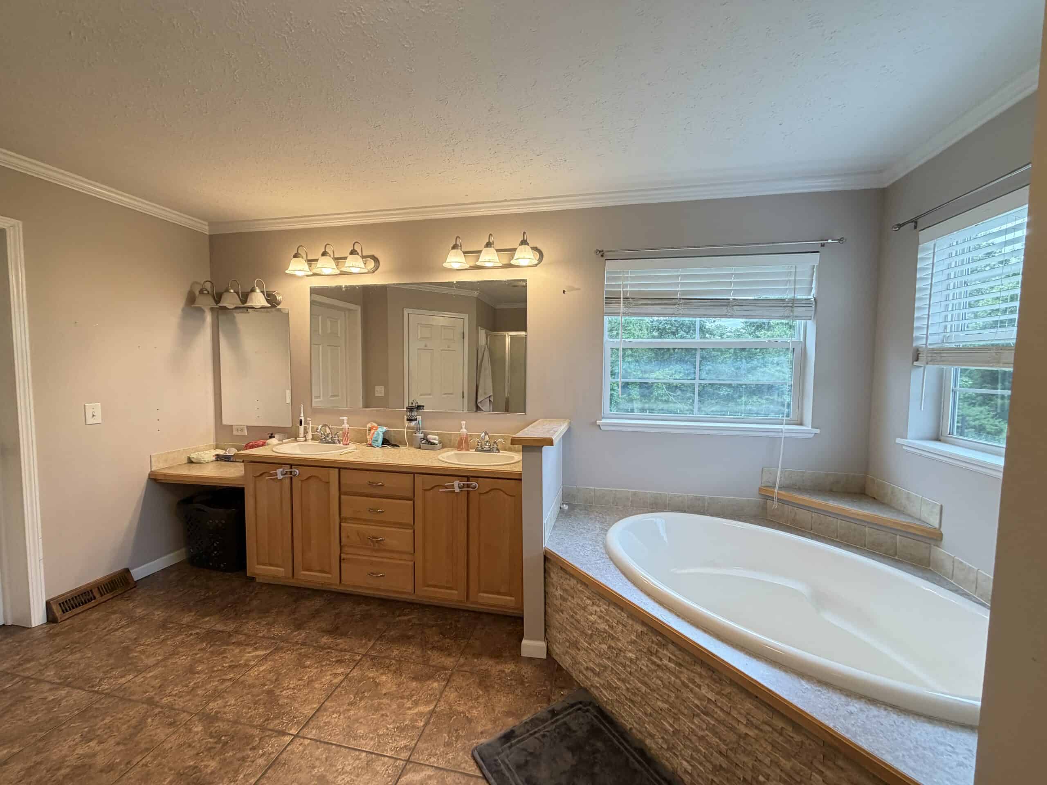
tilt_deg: -3.9
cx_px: 524
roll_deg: +0.6
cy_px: 392
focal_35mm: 14
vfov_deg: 85.7
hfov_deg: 102.1
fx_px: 423
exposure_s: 1/120
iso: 200
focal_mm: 2.22
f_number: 2.2
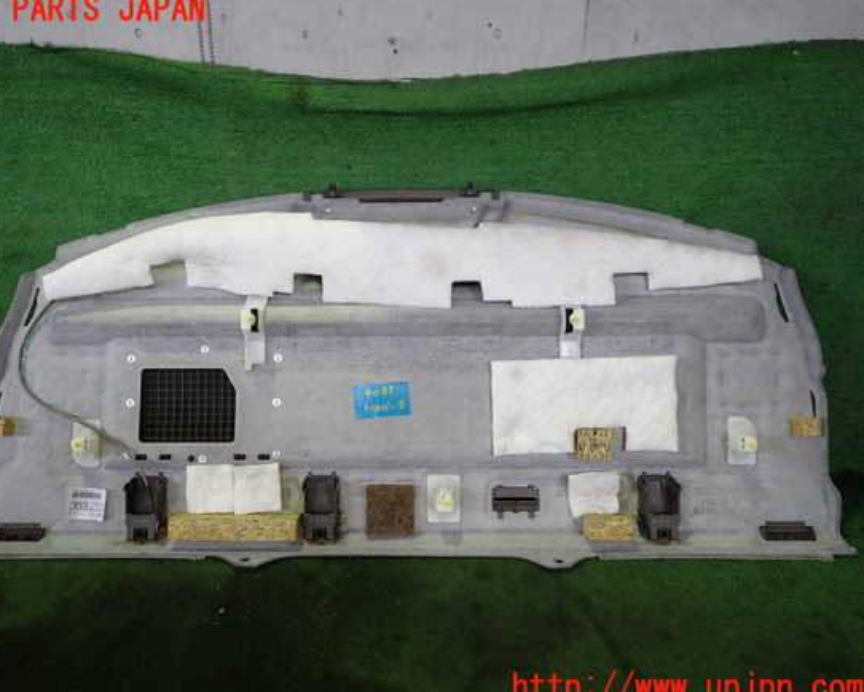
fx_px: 691
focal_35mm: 27
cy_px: 349
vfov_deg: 53.2
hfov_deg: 63.9
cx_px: 394
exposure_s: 1/40
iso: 200
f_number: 2
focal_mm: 4.5
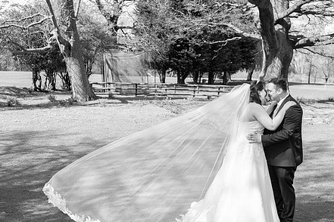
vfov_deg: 29.1
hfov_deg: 42.7
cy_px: 143
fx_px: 427
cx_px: 171
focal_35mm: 46
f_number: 2.8
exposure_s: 1/500
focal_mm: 35
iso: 100
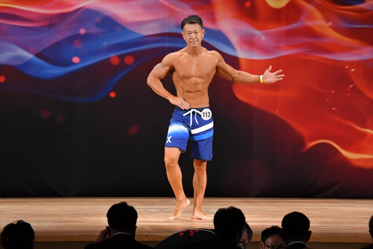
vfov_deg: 6.3
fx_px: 2247
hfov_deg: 9.5
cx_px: 186
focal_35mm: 217
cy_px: 124
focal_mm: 145
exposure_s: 1/400
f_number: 5.6
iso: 3200
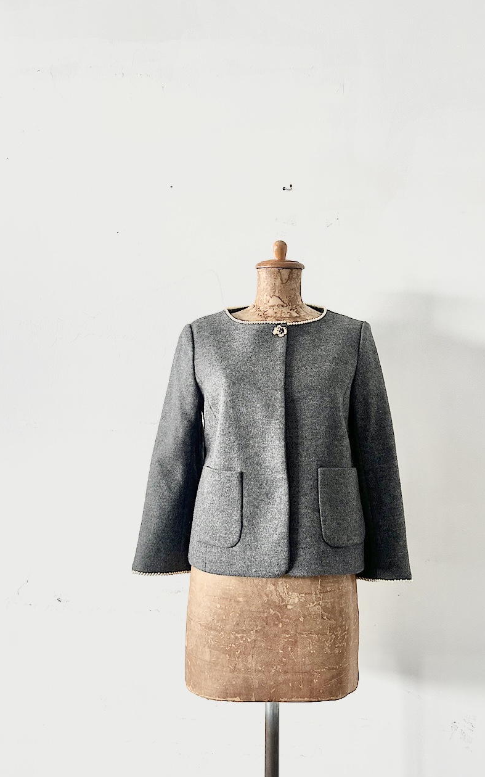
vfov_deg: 66.5
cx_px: 270
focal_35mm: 28
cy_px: 394
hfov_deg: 44.4
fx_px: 592
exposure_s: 1/95
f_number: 1.5
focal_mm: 5.7
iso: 125
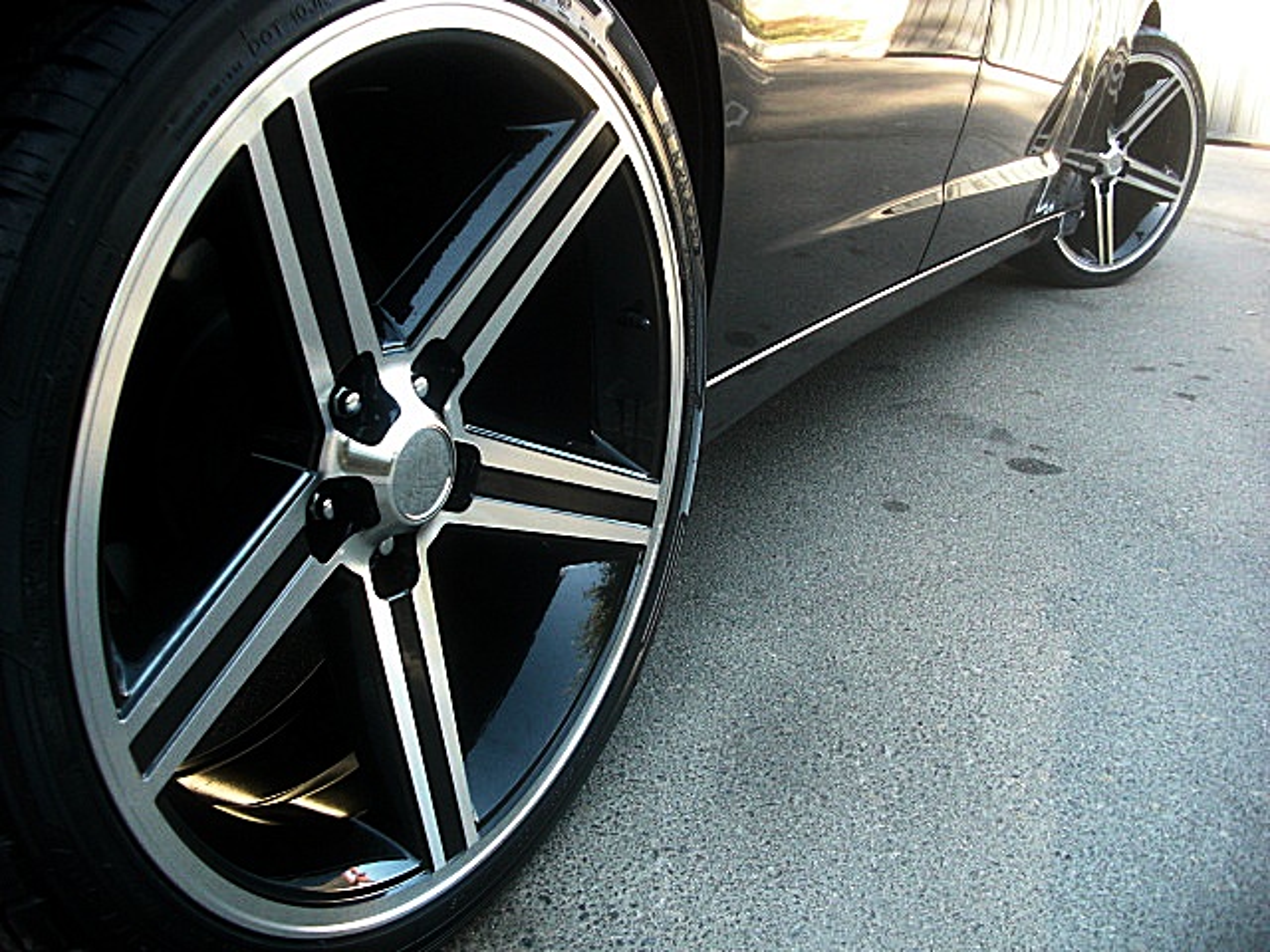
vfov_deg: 39.7
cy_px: 476
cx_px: 635
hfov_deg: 51.4
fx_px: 1321
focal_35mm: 36
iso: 200
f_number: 2.8
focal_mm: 6.3
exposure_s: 1/125
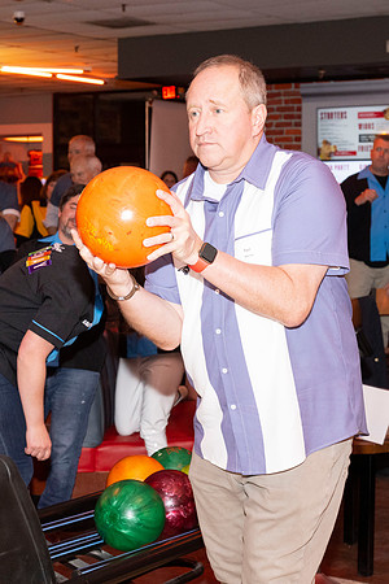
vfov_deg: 27.0
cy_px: 292
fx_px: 1216
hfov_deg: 18.2
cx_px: 149
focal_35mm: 75
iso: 2000
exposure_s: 1/100
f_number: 5.6
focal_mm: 50
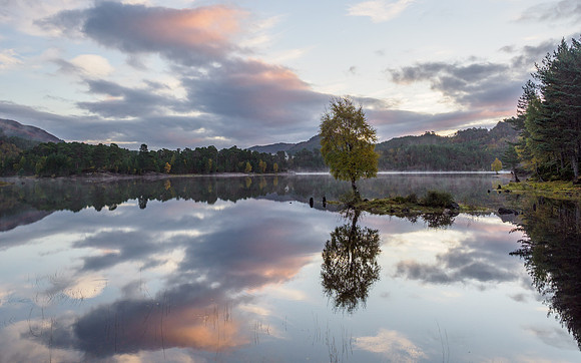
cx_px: 297
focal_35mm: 26
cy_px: 136
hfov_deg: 69.4
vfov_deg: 46.4
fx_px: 419
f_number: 7.1
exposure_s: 1/15
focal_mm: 12
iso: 200
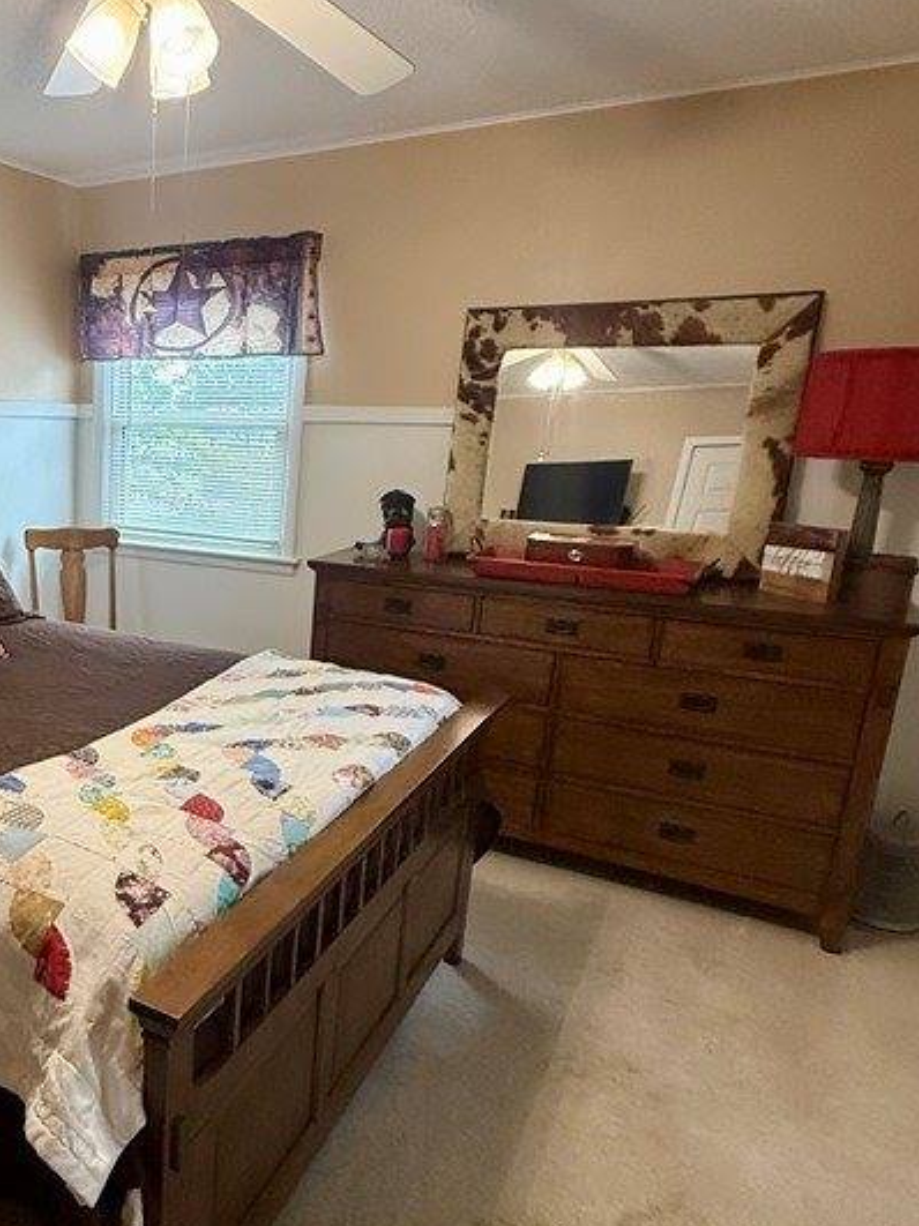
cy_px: 646
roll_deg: -0.9
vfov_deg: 65.3
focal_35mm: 27
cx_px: 109
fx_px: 956
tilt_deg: -12.2
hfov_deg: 46.8
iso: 400
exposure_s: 1/120
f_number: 2.2
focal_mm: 2.22
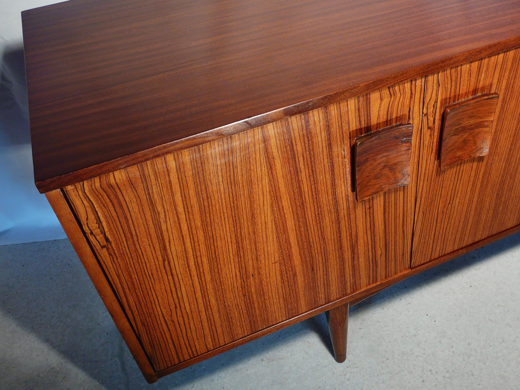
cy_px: 159
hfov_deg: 48.5
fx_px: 571
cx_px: 325
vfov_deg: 37.6
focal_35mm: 38
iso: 100
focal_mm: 4.6
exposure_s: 1/30
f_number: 2.8
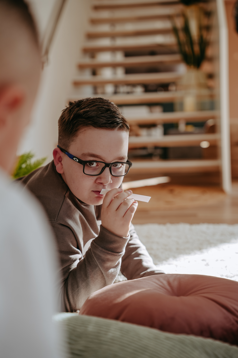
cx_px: 119
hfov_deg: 23.3
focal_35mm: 58
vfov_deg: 34.3
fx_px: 578
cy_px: 179
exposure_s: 1/320
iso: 160
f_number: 2.8
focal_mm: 58.3
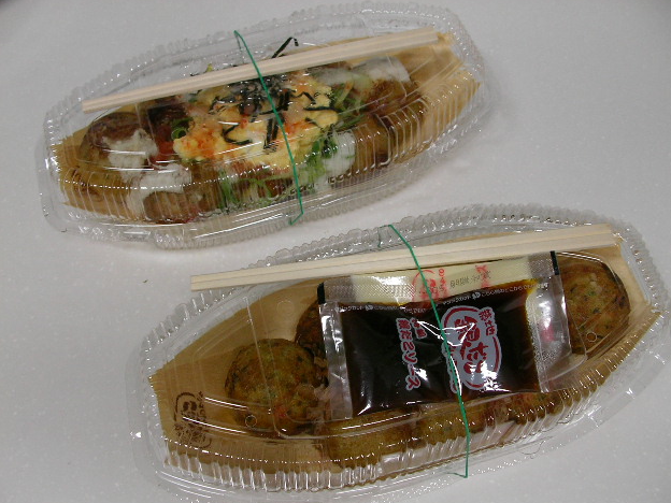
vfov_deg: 36.8
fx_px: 756
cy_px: 253
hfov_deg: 47.9
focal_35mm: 39
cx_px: 343
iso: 100
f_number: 3.5
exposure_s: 1/24
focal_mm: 5.8
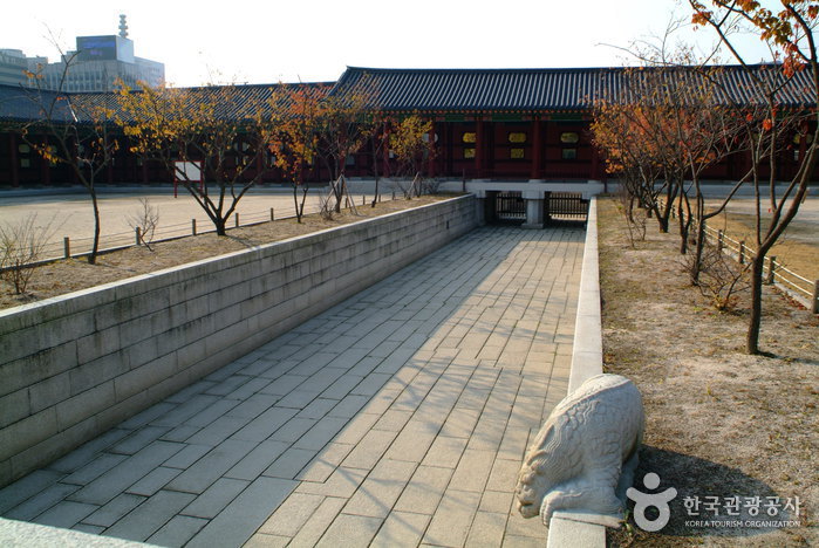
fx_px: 683
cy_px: 274
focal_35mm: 30
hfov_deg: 61.9
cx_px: 410
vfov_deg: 43.7
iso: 200
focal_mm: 20
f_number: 8
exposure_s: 1/250
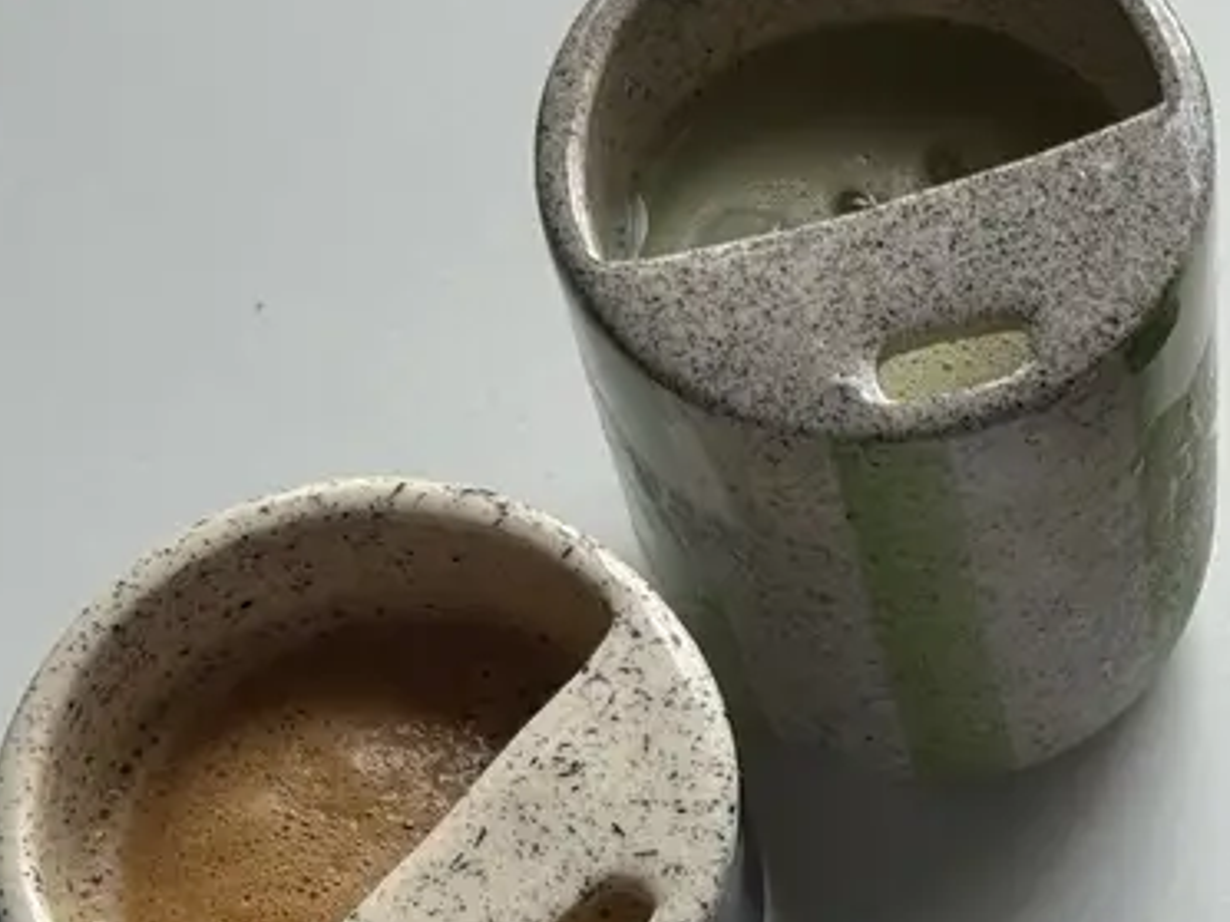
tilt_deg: -65.9
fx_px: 4122
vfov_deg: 12.7
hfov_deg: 16.7
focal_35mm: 116
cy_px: 778
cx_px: 1174
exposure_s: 1/122
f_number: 1.78
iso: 64
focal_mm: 6.76
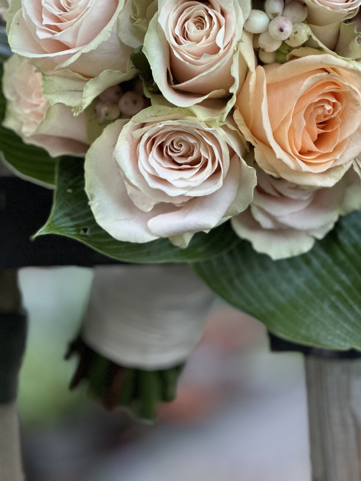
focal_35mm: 124
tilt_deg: -1.1
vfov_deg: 15.8
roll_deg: +1.0
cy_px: 96
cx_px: 232
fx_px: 1724
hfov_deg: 11.9
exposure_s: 1/91
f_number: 2.8
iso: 250
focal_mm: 9
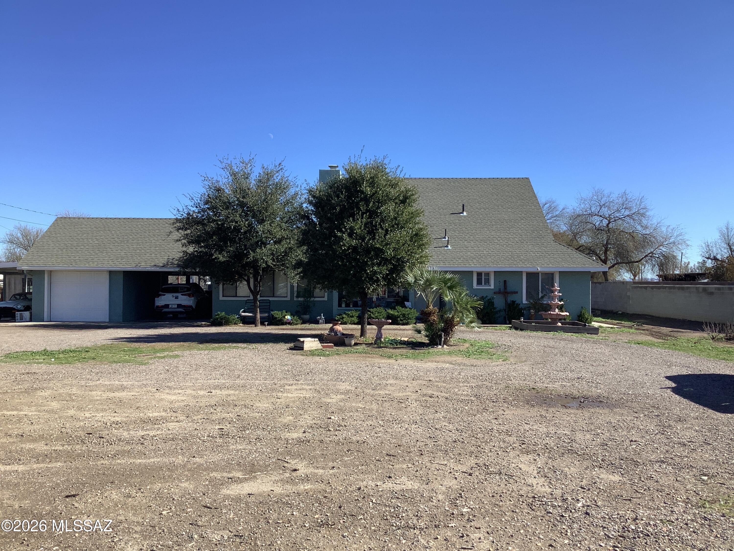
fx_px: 657
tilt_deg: -0.5
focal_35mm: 31
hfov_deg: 58.4
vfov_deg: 45.4
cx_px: 367
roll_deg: -0.2
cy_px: 276
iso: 25
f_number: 2.4
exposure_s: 1/1045
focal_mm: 3.3
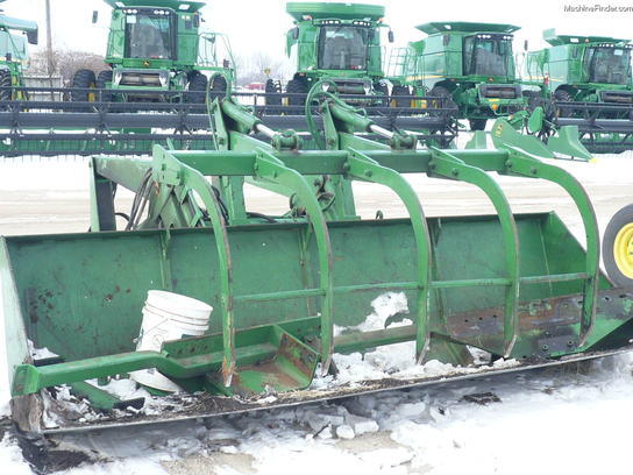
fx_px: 1097
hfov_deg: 32.2
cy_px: 238
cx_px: 316
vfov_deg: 24.4
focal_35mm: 60
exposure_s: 1/400
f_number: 3
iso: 100
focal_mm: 6.6
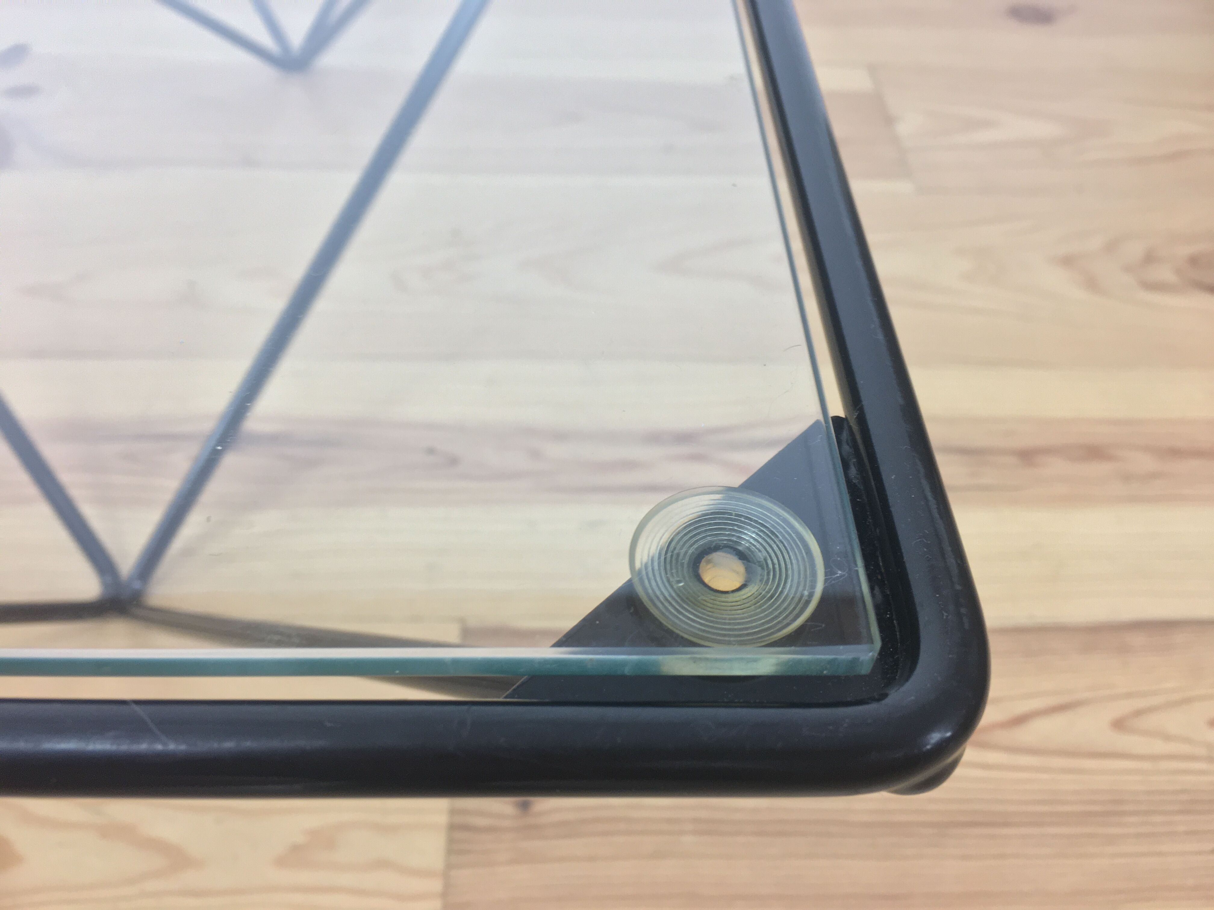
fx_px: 1017
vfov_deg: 48.2
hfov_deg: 61.7
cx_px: 607
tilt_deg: -48.3
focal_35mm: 29
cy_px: 455
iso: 50
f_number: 2.2
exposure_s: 1/33
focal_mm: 4.15
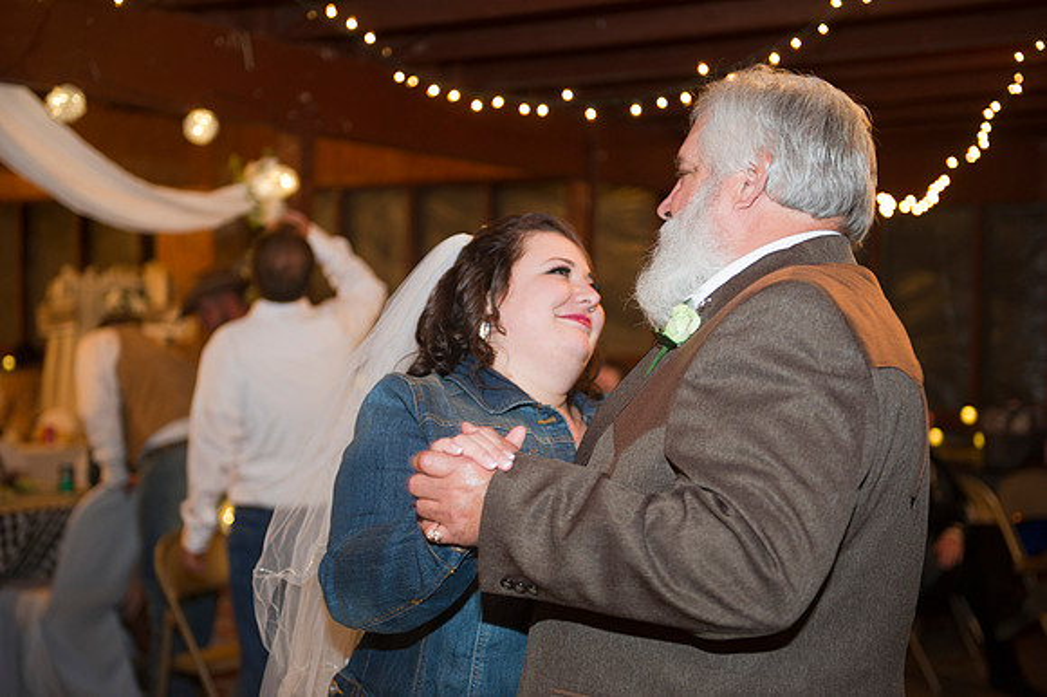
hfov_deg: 35.7
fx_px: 1628
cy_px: 348
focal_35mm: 56
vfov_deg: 24.2
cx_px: 524
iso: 1250
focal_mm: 56
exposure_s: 1/40
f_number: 2.8
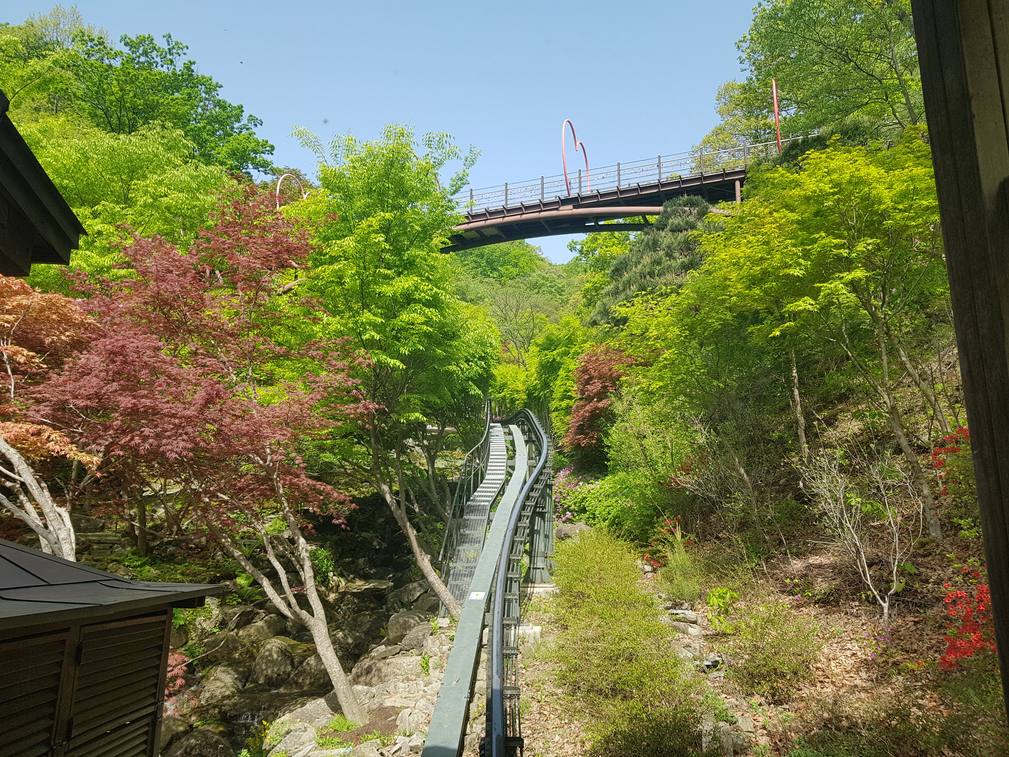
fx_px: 758
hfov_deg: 67.3
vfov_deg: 53.1
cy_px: 378
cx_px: 504
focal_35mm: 26
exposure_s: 1/696
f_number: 1.7
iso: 40
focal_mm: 4.3
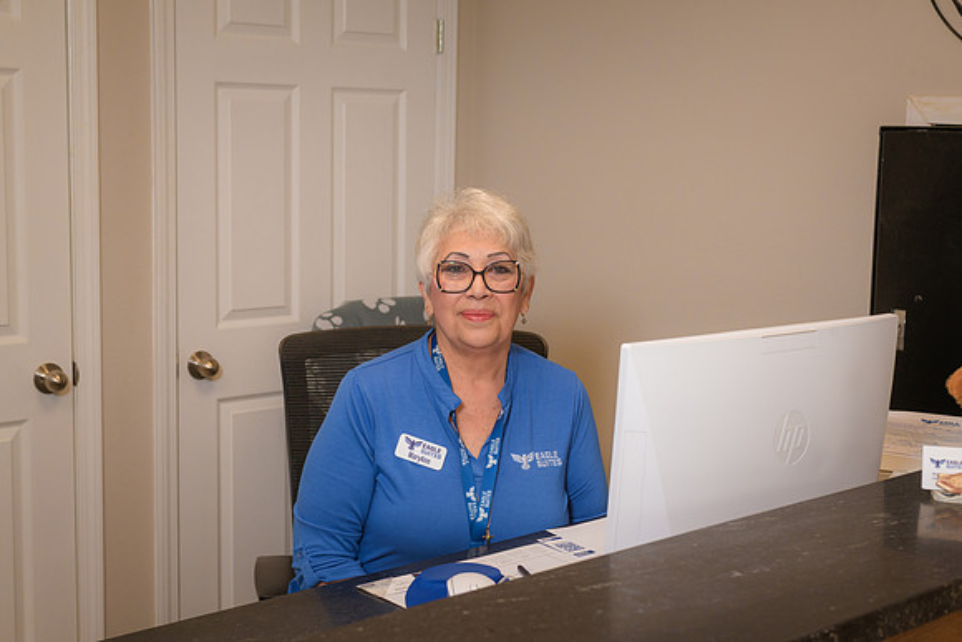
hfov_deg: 39.6
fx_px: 1336
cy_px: 321
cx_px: 481
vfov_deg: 27.0
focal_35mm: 50
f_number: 8
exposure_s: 1/125
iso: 800
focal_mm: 50
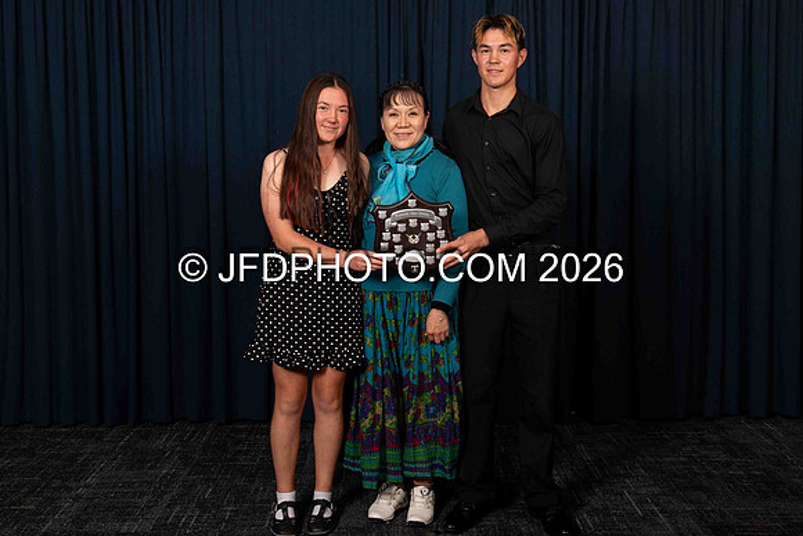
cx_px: 407
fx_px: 1018
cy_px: 227
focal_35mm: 46
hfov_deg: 43.0
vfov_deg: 29.4
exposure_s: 1/250
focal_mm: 38
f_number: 5.6
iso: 125
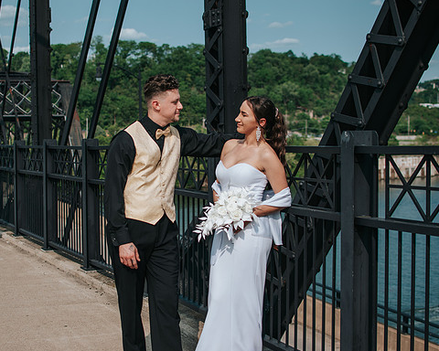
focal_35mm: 60
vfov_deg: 25.4
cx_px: 177
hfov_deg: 31.4
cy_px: 176
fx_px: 780
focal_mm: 35
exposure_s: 1/2500
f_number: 2.8
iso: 100
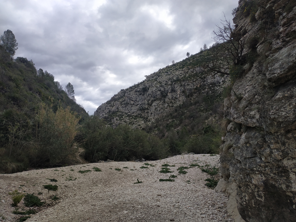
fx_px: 205
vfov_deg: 56.8
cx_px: 148
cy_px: 111
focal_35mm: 24
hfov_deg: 71.6
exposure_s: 1/2250
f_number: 1.9
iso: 125
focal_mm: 3.94
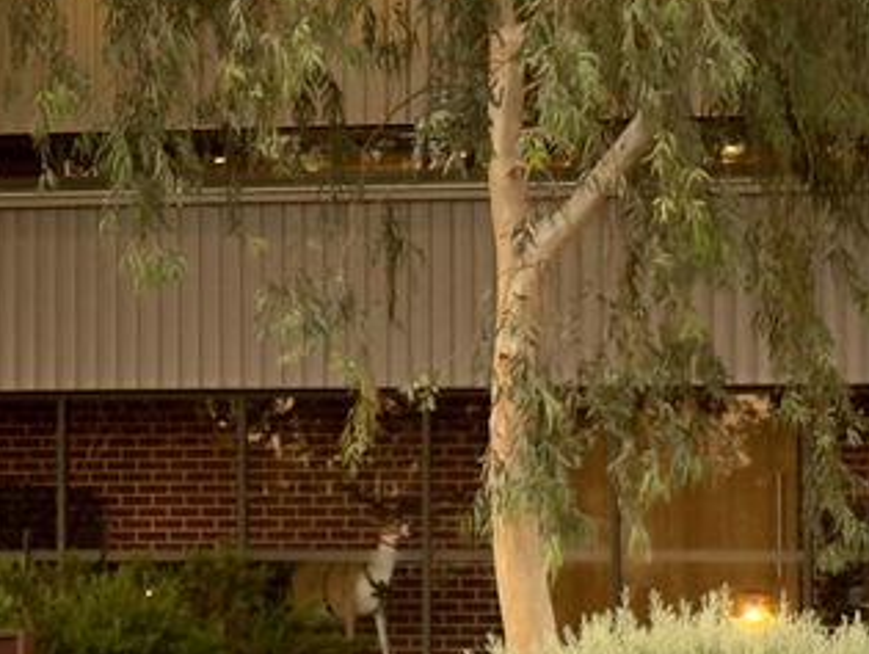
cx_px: 121
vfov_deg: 7.0
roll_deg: -0.3
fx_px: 5353
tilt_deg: +3.8
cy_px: 135
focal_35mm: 213
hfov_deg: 9.2
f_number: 1.78
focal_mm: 6.76
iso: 80
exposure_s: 1/100
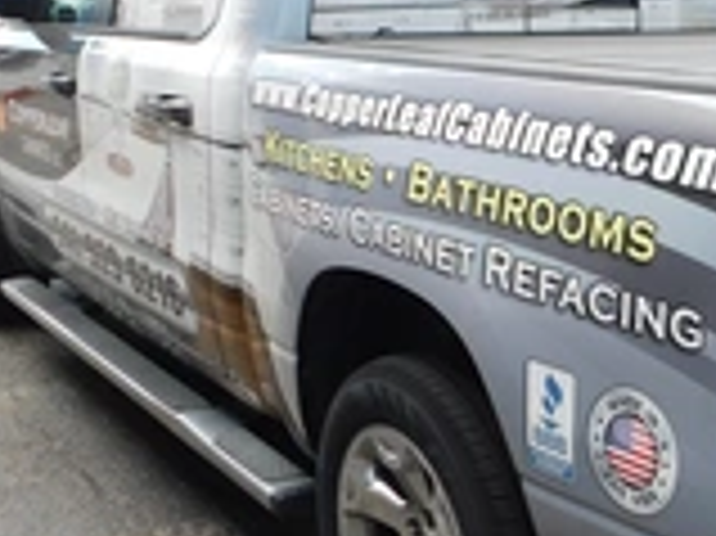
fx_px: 1199
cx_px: 671
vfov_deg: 25.2
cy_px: 297
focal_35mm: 58
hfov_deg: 31.4
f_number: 3
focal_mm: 4
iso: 125
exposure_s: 1/320
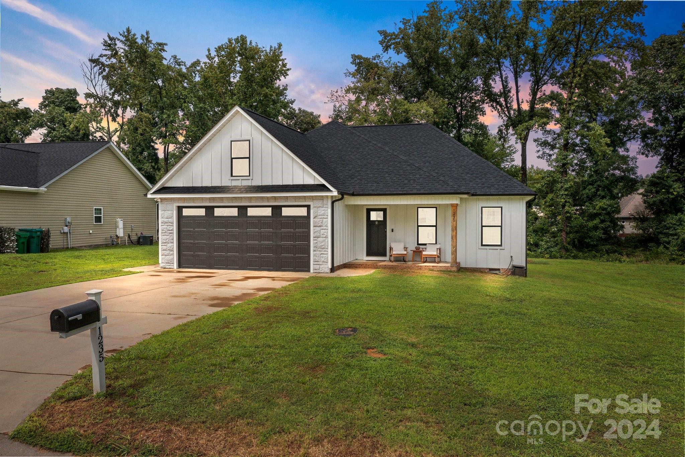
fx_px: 533
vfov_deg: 46.4
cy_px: 228
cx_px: 342
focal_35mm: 28
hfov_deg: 65.5
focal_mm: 10.26
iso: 100
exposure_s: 1/500
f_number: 5.6
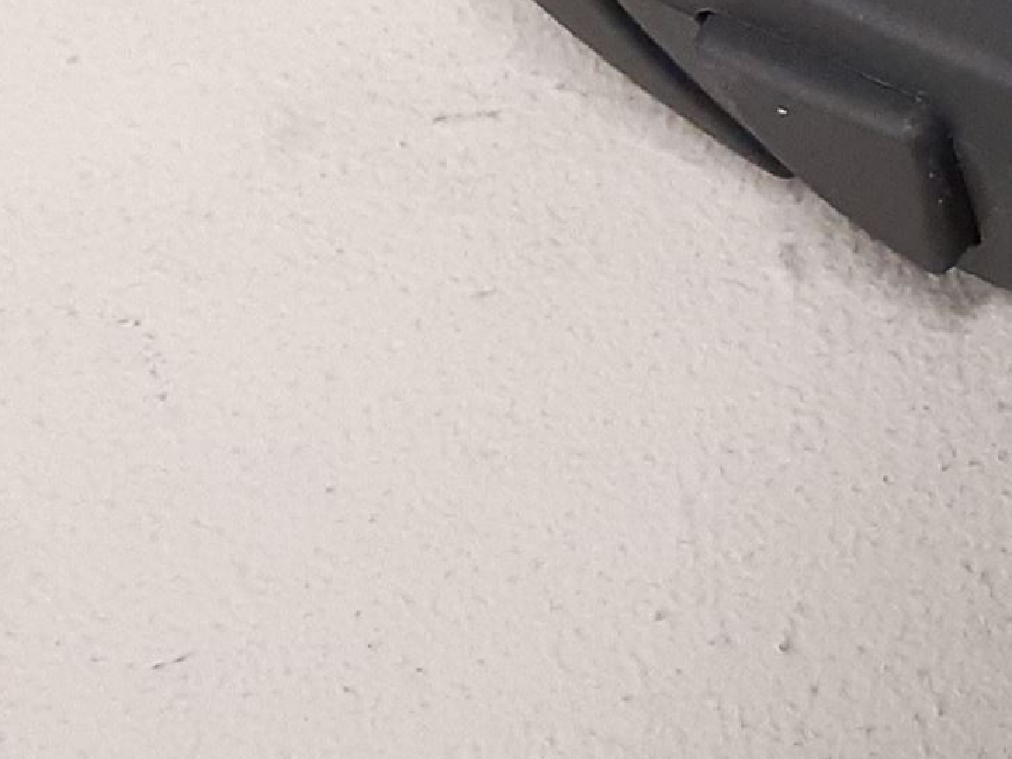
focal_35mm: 74
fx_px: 2163
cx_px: 1358
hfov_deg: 23.0
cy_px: -8
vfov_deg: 19.3
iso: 250
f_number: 1.7
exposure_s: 1/50
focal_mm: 3.93
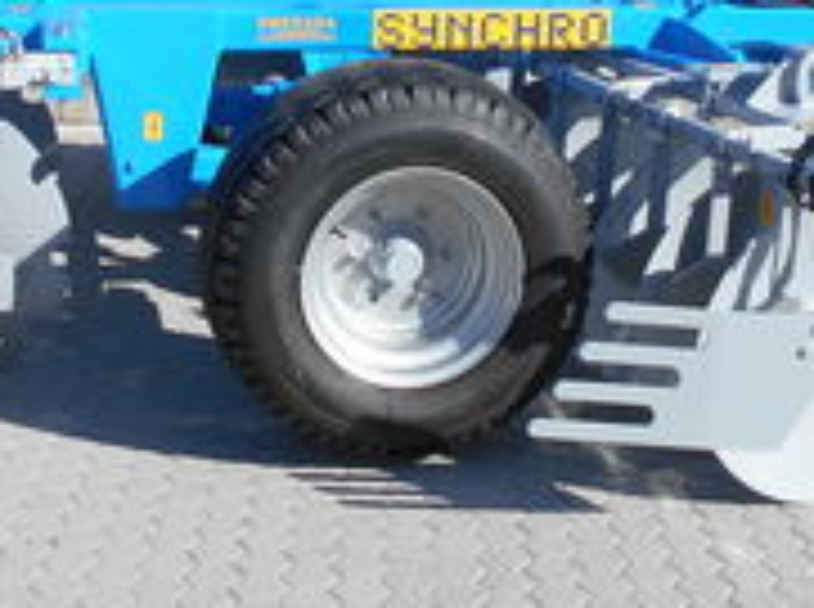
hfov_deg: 27.1
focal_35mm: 72
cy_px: 97
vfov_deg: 20.1
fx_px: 1690
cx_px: 360
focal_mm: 4.6
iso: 80
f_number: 3.2
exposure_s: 1/800
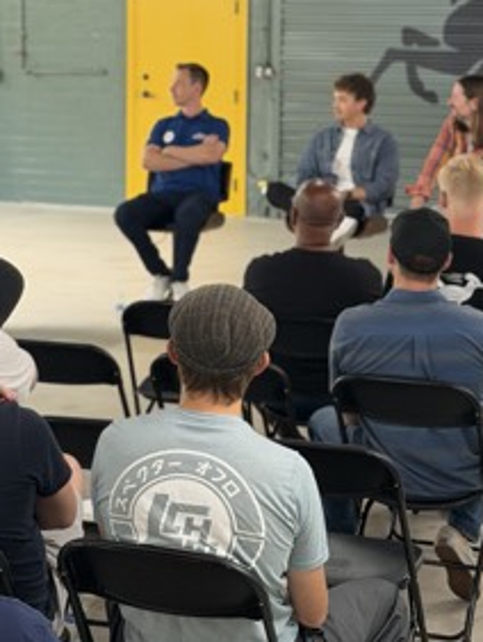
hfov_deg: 14.5
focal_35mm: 102
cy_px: 198
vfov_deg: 19.2
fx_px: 1895
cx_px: 185
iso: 250
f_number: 1.78
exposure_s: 1/60
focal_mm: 6.76
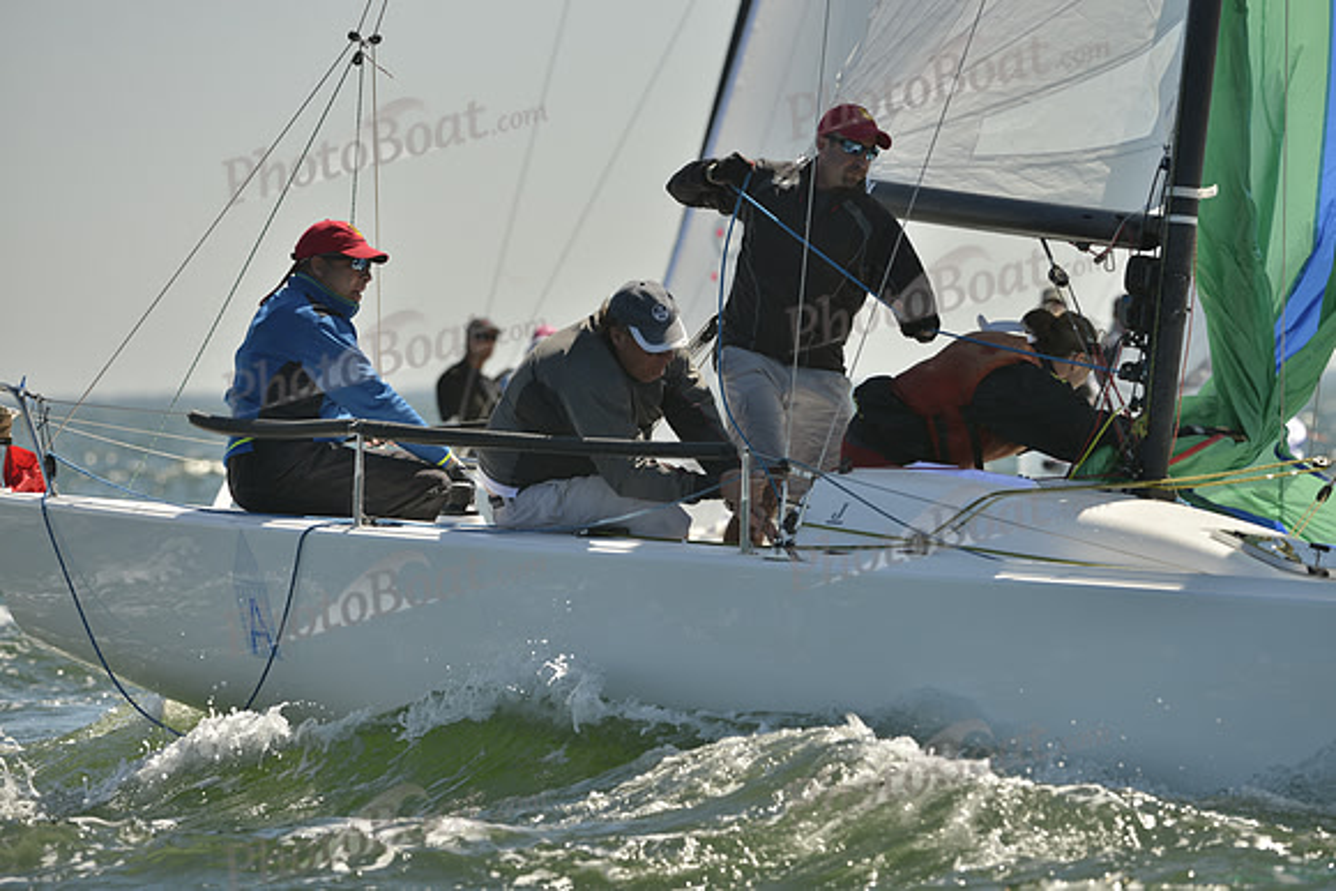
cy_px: 446
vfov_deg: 4.2
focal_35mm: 330
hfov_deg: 6.2
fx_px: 12249
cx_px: 668
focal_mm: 330
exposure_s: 1/1250
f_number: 7.1
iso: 280
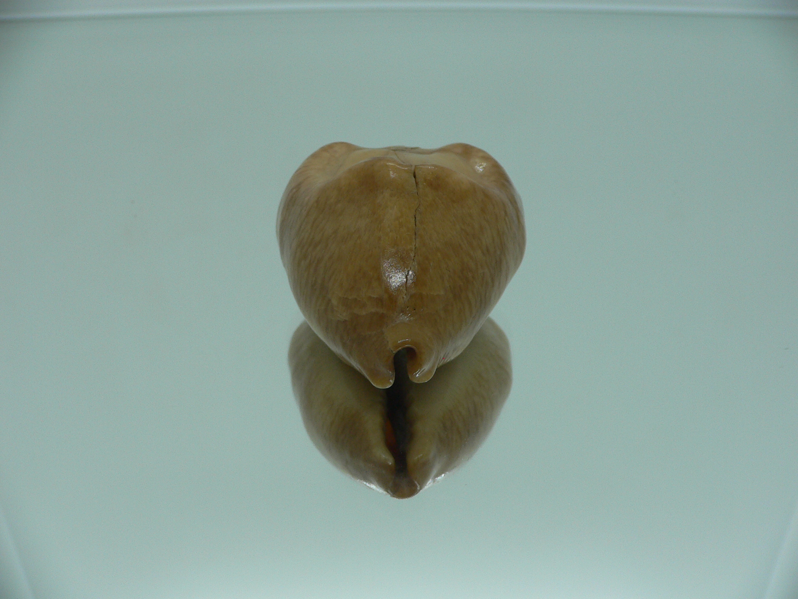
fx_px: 807
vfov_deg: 40.7
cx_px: 399
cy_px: 300
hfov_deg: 52.6
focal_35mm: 35
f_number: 2.8
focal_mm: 4.6
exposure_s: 1/60
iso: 80
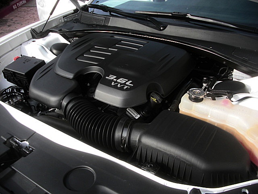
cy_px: 97
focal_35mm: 36
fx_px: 268
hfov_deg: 51.4
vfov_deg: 39.7
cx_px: 129
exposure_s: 1/320
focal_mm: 6.3
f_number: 2.8
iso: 50
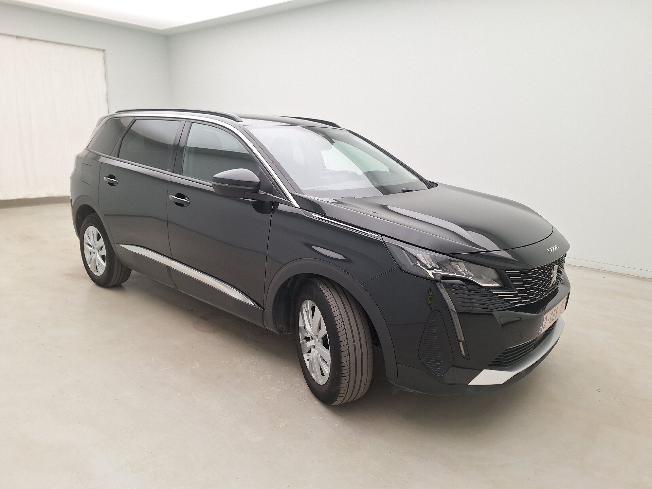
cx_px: 326
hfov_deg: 73.9
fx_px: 433
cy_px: 244
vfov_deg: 58.9
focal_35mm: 23
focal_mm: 5.54
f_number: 1.8
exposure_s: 1/100
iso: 50
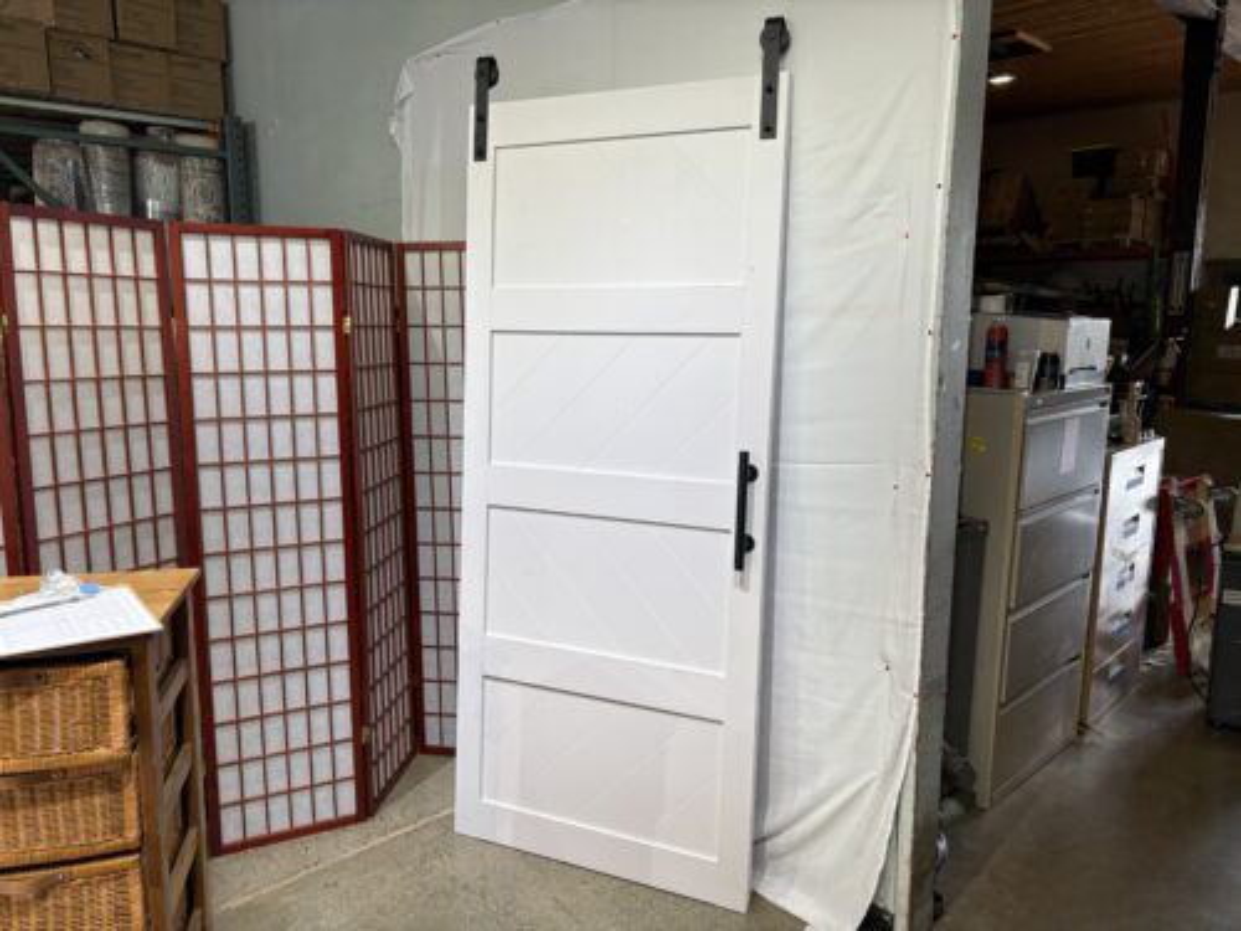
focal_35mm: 26
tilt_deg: -9.5
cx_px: 620
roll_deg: -0.2
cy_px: 466
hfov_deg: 67.3
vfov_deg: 53.1
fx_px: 932
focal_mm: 5.96
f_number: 1.6
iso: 50
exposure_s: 1/120
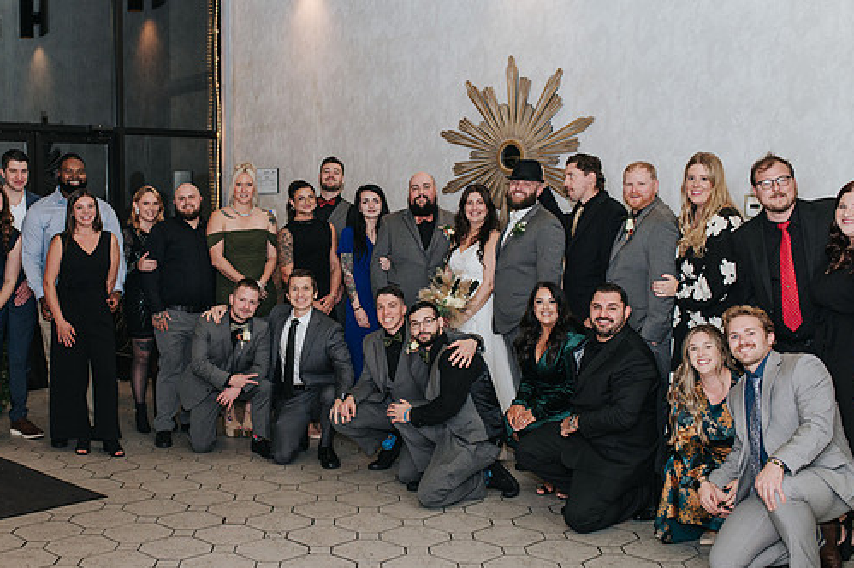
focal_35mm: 47
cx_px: 318
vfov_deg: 28.6
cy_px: 287
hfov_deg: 41.6
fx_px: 1114
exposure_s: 1/200
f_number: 3.2
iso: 800
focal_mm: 35
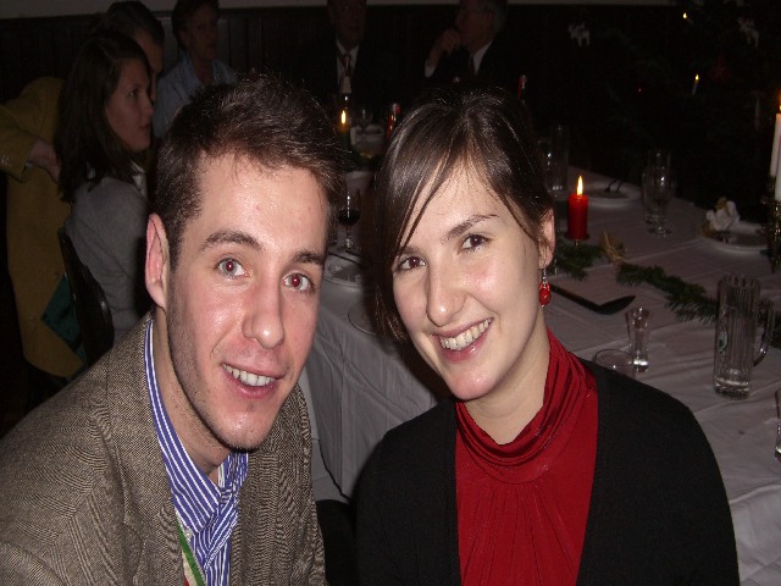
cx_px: 390
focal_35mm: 38
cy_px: 293
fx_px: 857
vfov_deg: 37.7
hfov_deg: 49.0
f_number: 2.8
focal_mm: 7.9
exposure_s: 1/60
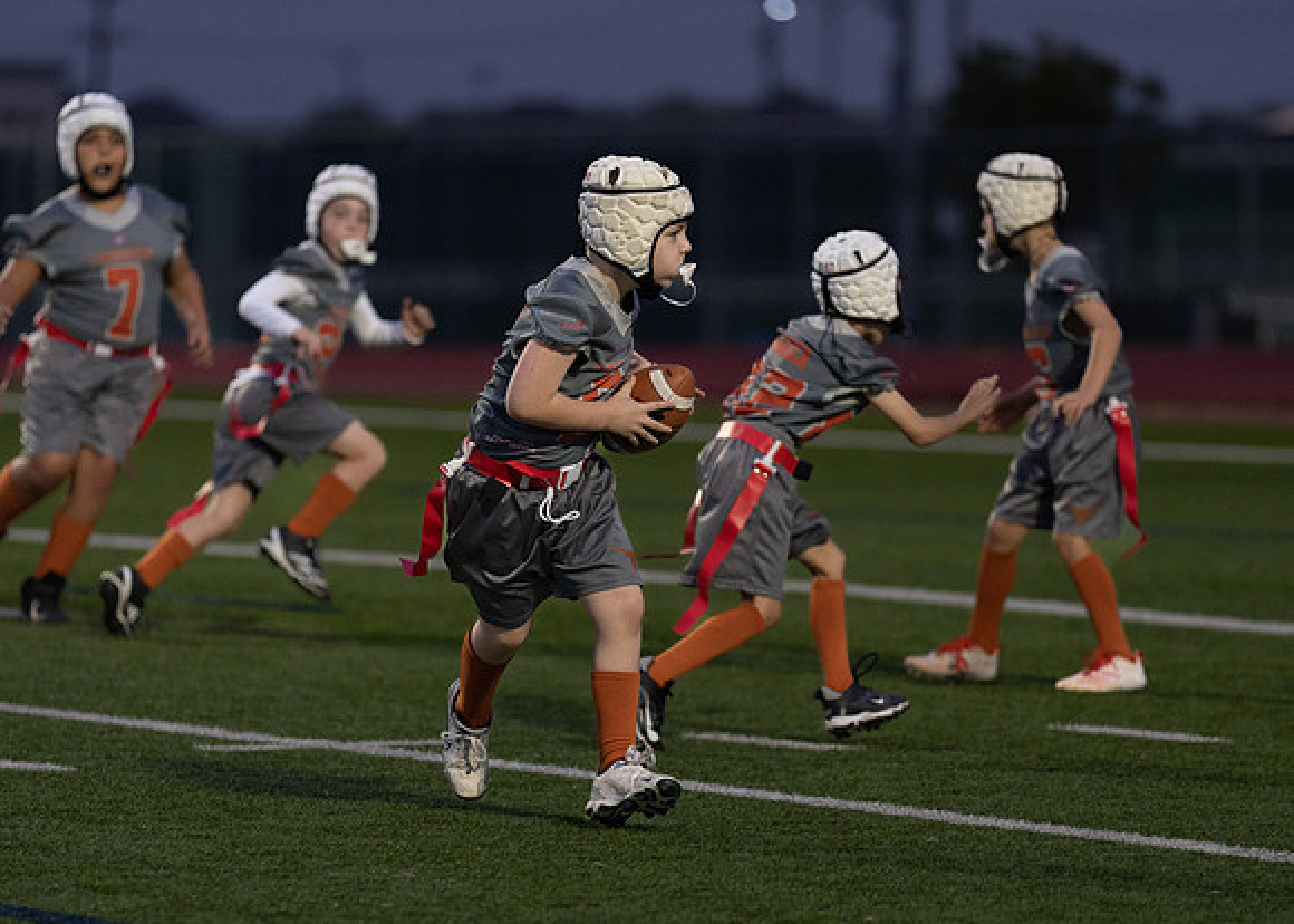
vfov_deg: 5.0
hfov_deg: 7.0
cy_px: 548
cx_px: 586
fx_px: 10584
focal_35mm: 288
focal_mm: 200
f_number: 2.8
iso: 1250
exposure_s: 1/800
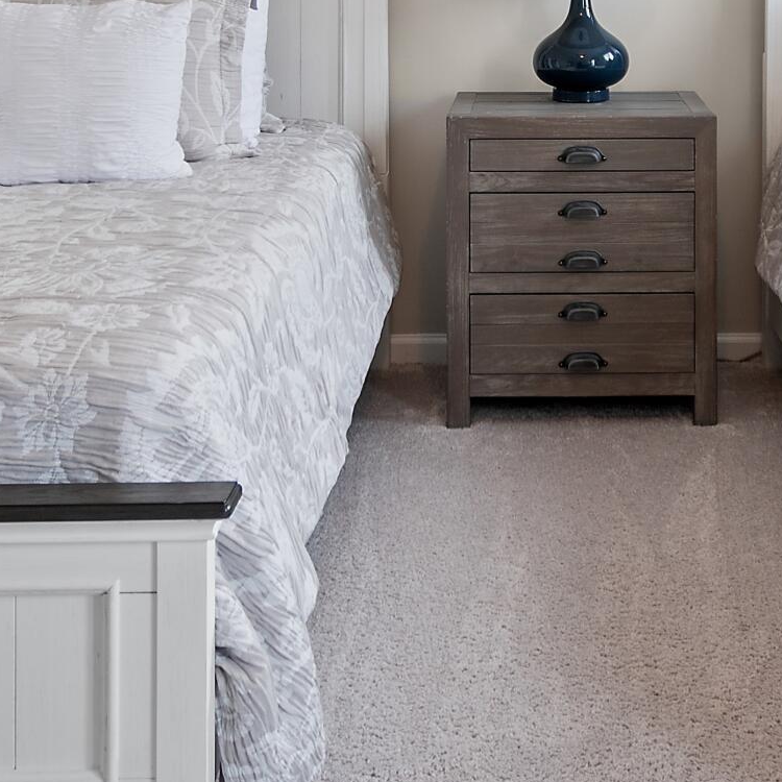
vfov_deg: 29.8
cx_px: 558
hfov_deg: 32.9
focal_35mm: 51
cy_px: -96
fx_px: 1303
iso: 100
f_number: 4.5
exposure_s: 1/13
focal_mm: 10
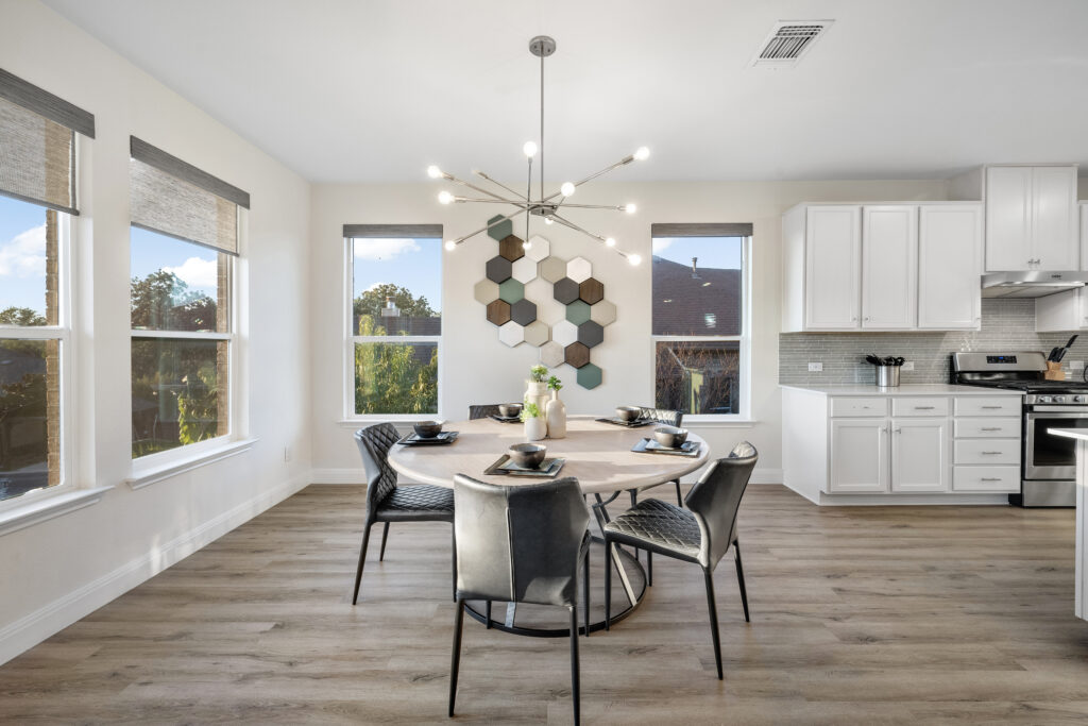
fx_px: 423
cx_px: 544
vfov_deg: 81.2
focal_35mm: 14
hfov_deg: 104.2
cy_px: 363
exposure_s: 1/40
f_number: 9
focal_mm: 14
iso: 500
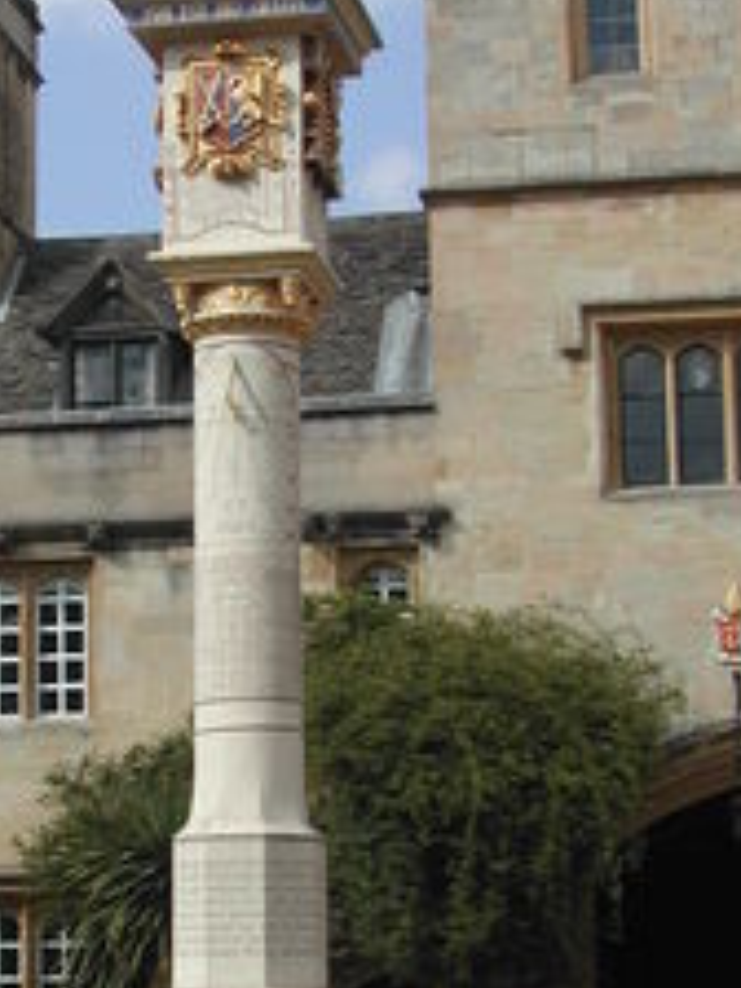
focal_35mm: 92
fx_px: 2626
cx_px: 265
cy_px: 485
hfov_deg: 16.0
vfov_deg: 21.3
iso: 100
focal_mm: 9
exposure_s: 1/241
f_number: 8
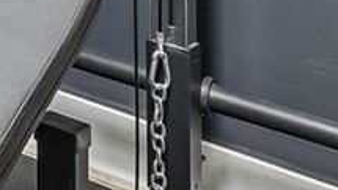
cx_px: -843
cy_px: -440
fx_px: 1040
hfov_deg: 9.6
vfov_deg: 8.3
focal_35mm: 116
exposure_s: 1/2
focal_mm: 14
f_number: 8
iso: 400
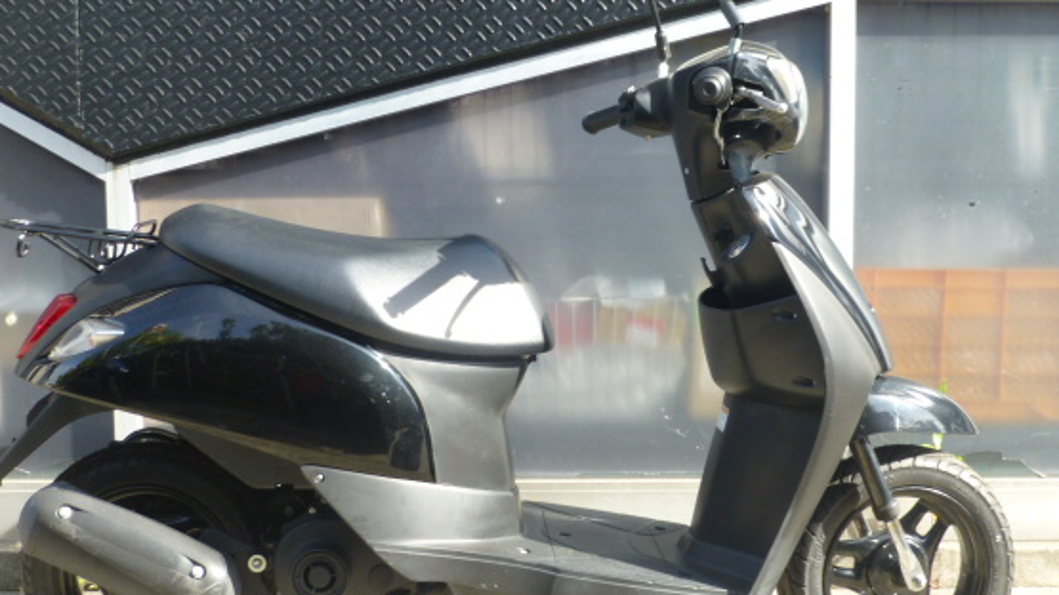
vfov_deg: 24.4
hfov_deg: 42.1
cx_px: 481
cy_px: 299
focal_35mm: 49
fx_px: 1376
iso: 100
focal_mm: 6.9
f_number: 3.9
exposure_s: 1/160
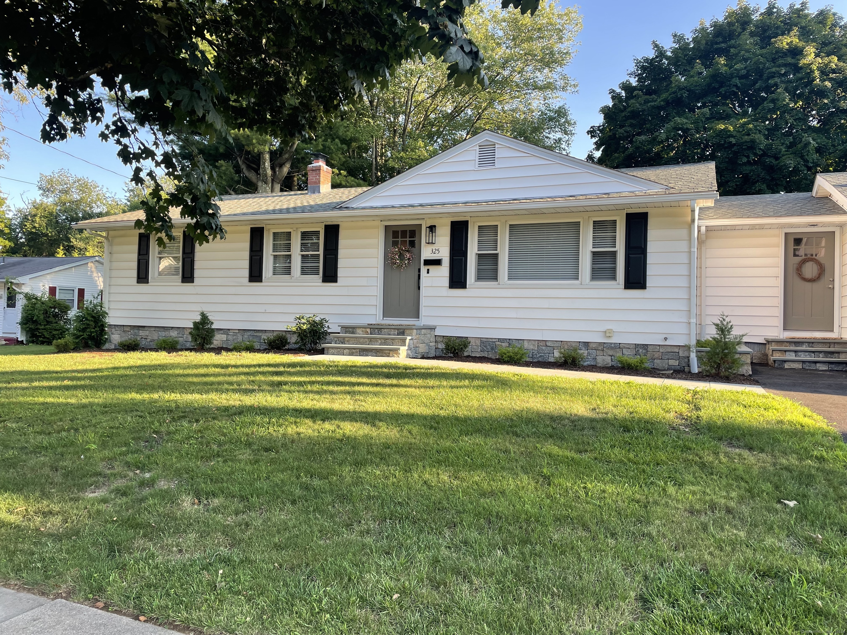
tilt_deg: +1.3
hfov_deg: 67.3
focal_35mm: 26
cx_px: 424
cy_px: 318
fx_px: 636
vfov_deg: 53.1
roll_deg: -0.7
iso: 32
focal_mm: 4.2
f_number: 1.6
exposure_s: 1/270
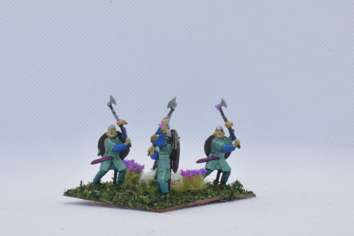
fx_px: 718
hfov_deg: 27.7
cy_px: 130
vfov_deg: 18.7
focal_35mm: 73
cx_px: 147
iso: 800
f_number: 20
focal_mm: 30
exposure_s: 1/60
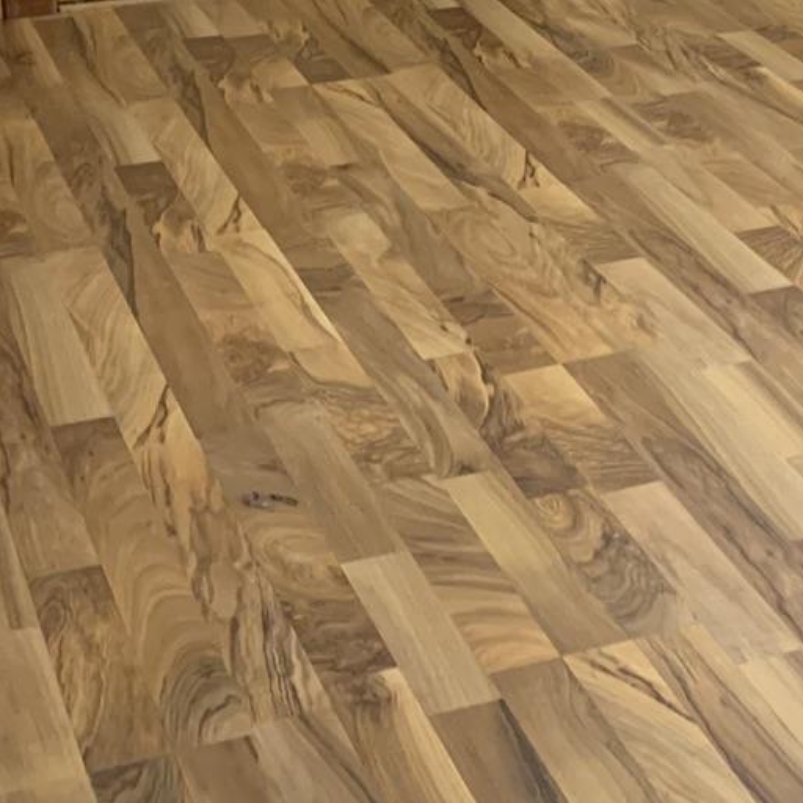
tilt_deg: -10.2
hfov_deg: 18.0
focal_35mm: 92
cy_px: -151
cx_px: 952
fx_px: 2415
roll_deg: -0.7
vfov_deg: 18.0
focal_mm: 4.25
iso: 400
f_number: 1.8
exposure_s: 1/40
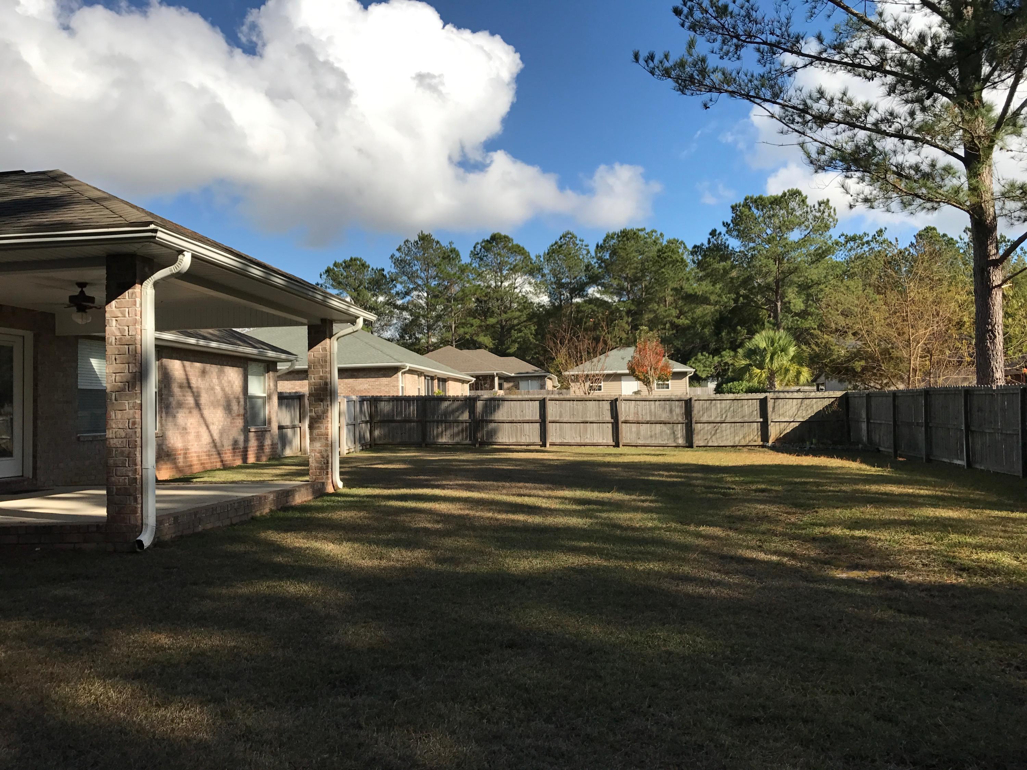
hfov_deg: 63.4
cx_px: 514
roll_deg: +1.0
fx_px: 831
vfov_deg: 49.7
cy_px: 385
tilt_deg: +1.0
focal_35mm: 28
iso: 20
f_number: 1.8
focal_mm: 3.99
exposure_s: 1/2336
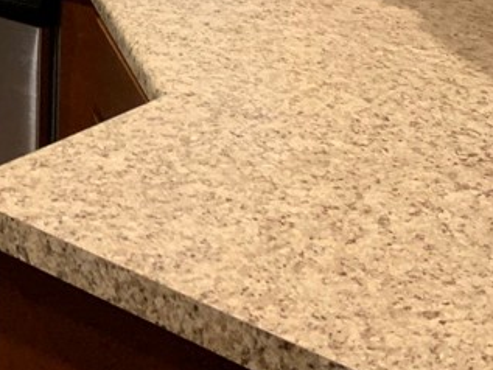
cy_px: -117
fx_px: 1197
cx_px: -213
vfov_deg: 16.6
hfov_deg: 20.4
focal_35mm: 84
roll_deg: +0.3
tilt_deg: -6.0
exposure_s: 1/60
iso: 320
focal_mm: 4.25
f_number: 1.8
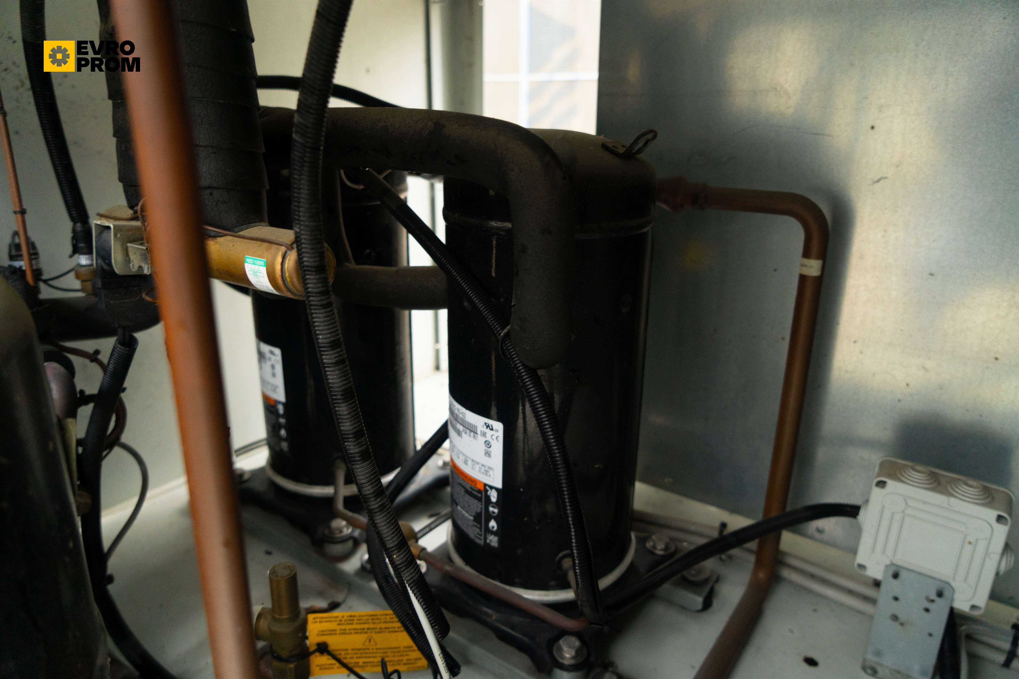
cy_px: 340
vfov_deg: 53.1
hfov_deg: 73.7
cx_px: 510
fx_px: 679
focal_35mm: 24
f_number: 4
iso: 1000
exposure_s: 1/50
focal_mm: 24
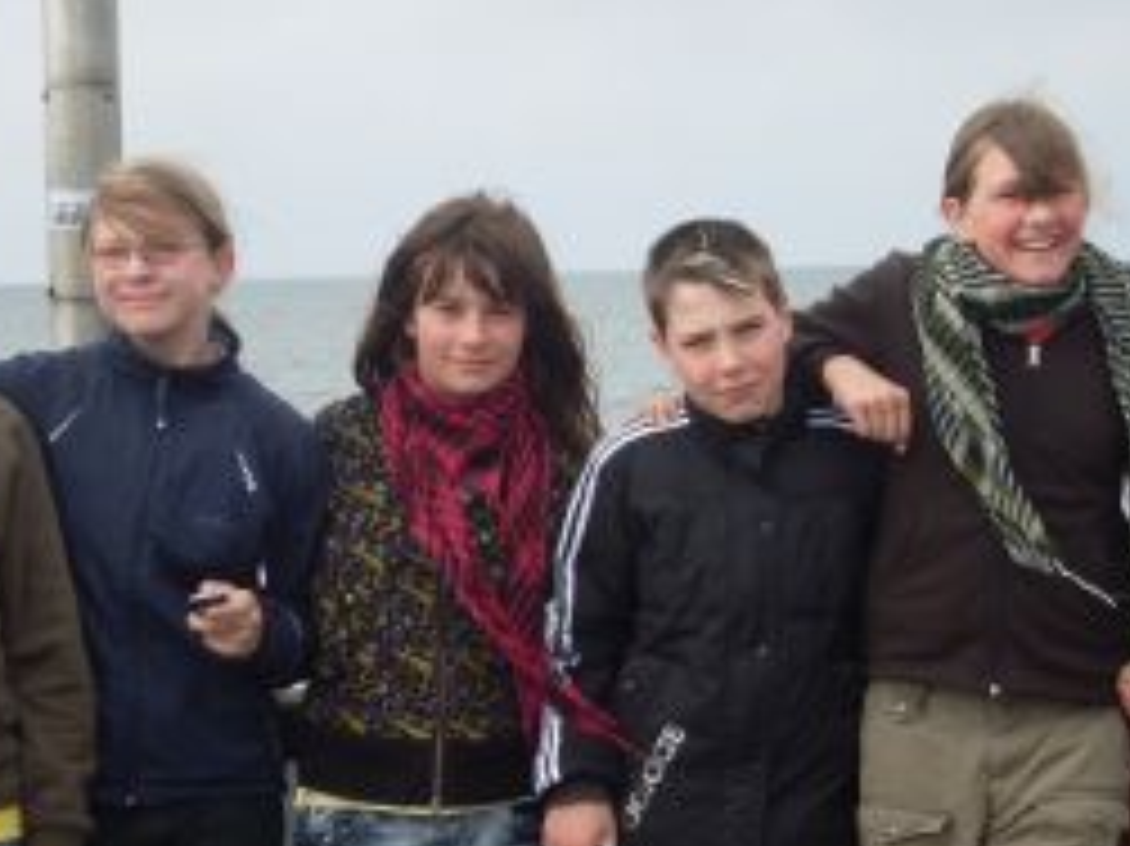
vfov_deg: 11.5
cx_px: 545
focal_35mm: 129
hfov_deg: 15.3
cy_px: 441
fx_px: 4209
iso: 80
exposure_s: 1/500
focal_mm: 13.5
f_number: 4
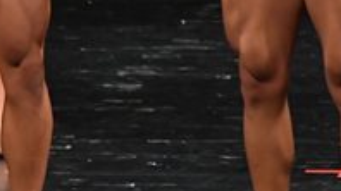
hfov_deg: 2.2
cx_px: 183
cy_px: -96
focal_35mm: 984
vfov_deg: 1.2
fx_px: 8890
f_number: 5.6
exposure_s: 1/400
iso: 4000
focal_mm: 160
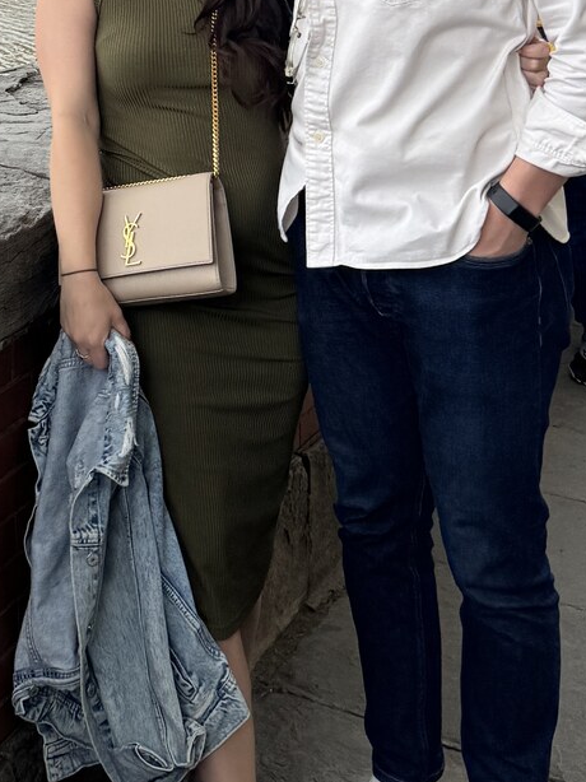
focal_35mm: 73
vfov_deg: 23.4
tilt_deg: -0.7
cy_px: -252
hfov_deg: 19.4
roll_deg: +1.0
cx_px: -43
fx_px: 1649
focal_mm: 6.76
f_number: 1.78
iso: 80
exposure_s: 1/2252
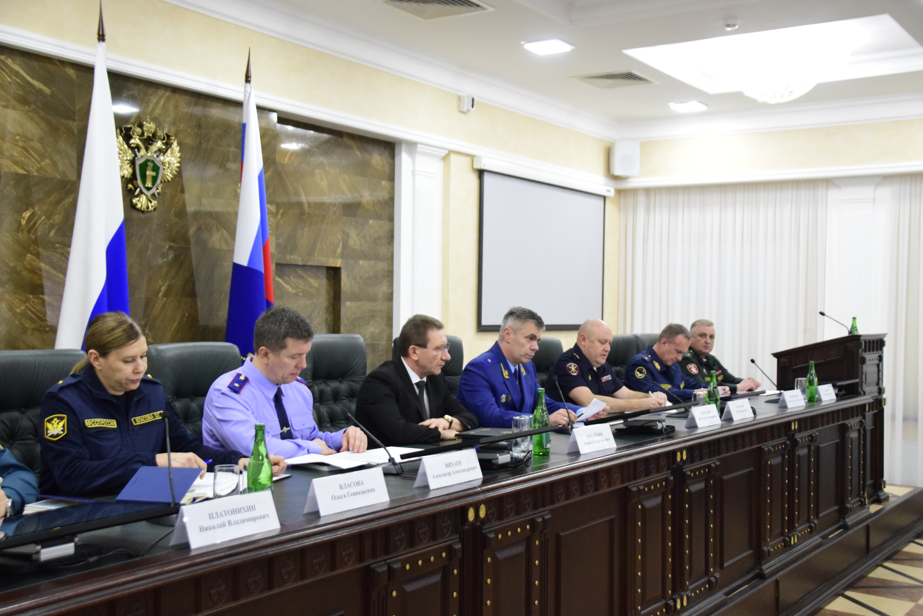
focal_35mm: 45
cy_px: 308
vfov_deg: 29.9
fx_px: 1154
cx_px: 462
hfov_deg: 43.6
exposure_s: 1/160
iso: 3200
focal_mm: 30
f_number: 4.2
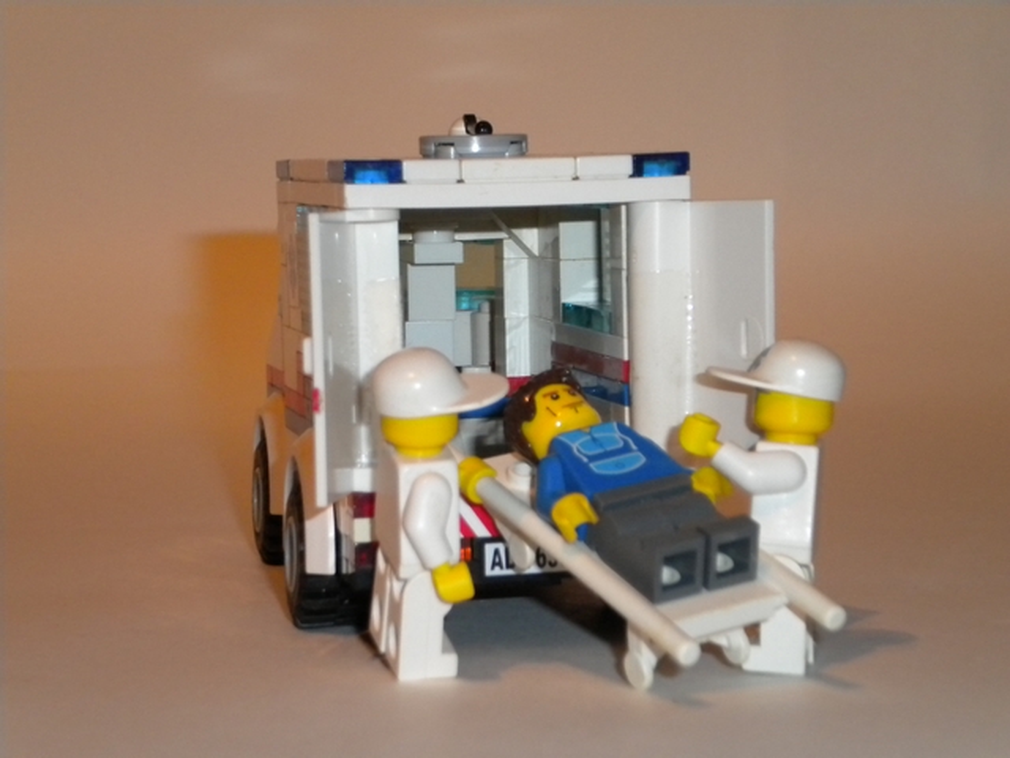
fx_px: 3064
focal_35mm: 105
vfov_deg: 14.1
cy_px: 379
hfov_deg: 18.7
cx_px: 505
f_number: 5.9
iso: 400
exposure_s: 1/60
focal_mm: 18.9
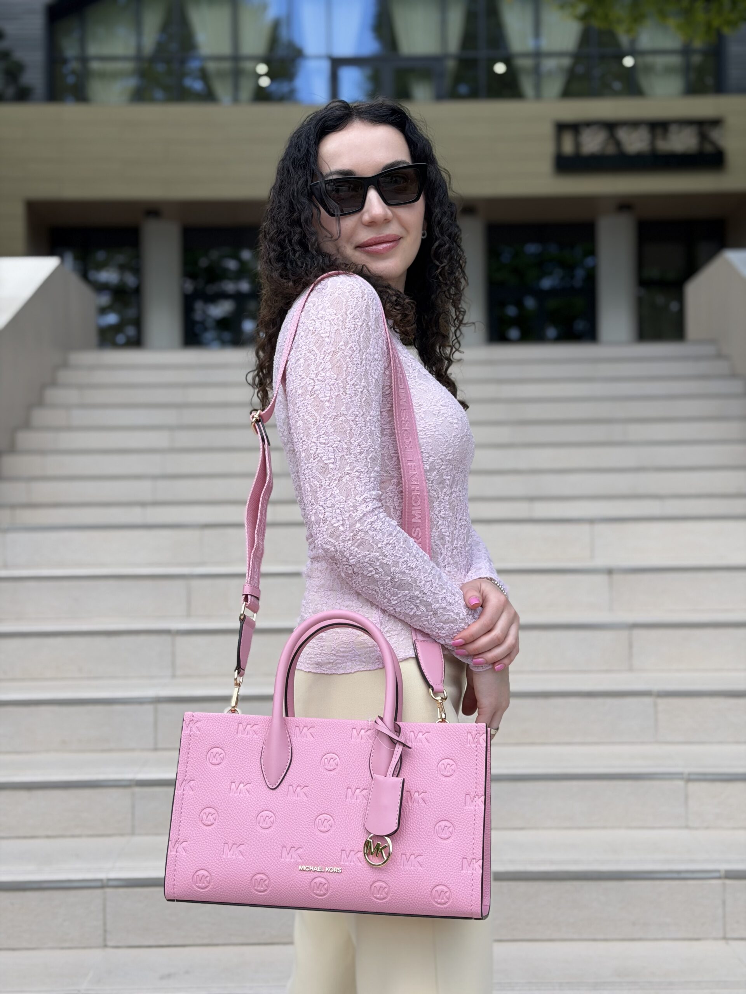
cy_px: 497
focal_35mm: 48
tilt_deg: +1.4
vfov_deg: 39.7
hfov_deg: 30.3
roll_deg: +0.5
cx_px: 373
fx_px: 1379
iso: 64
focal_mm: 6.76
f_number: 1.78
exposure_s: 1/1185
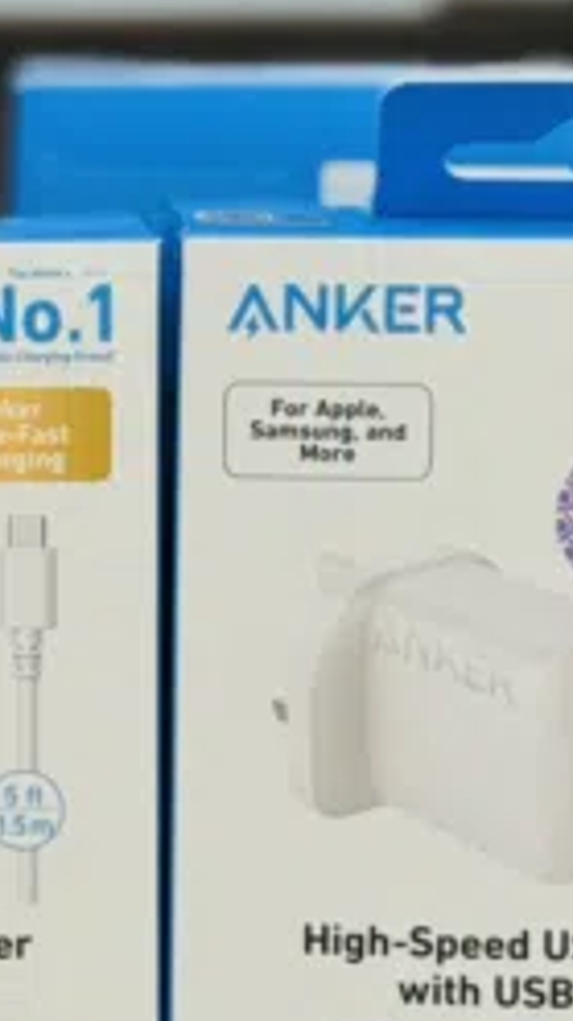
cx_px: -239
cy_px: 424
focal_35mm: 135
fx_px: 3656
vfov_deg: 15.9
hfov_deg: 8.8
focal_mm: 6.76
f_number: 1.78
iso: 50
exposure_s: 1/152
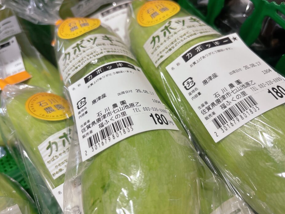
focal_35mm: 27
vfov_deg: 51.3
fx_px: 222
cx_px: 147
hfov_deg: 65.3
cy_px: 104
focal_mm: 5.96
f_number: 1.6
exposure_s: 1/120
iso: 125
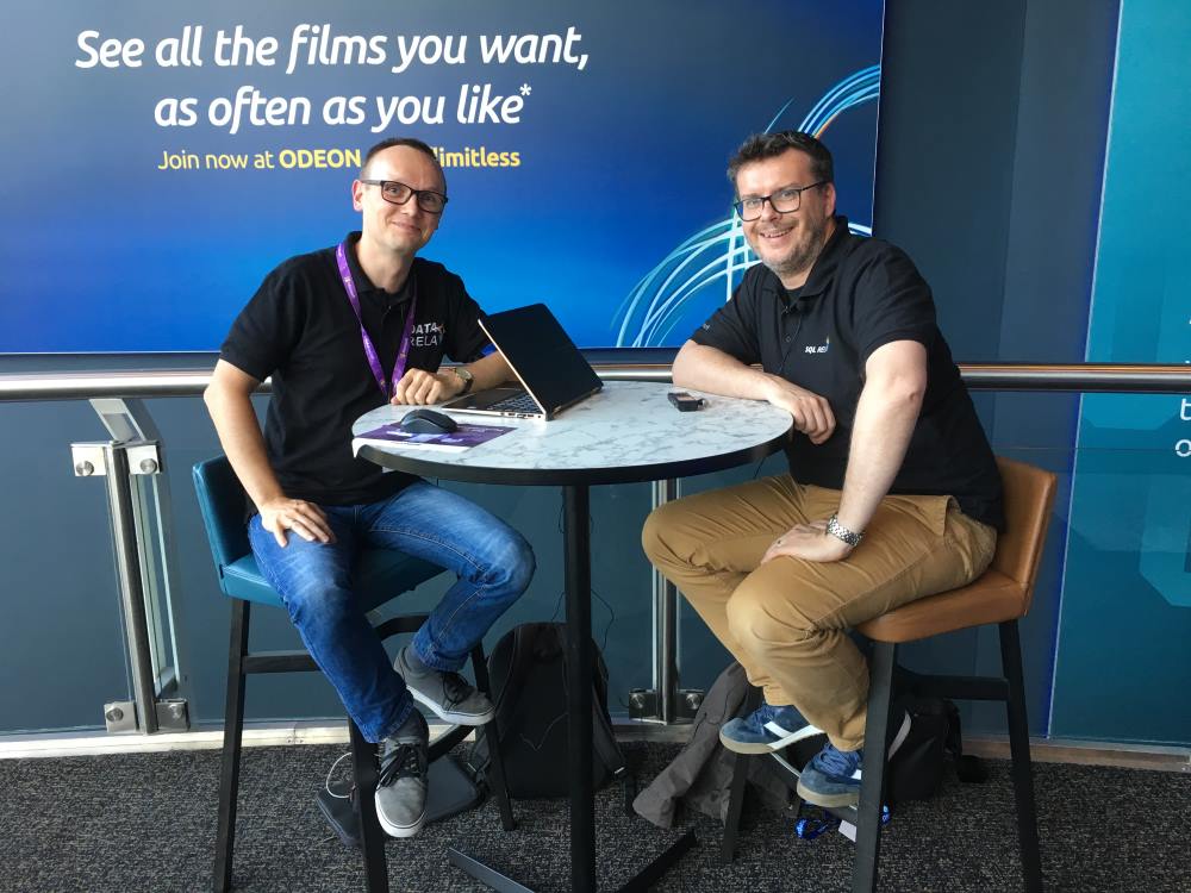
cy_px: 446
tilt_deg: -14.2
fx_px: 998
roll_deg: +1.2
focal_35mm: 29
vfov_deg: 48.2
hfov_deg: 61.7
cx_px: 596
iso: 40
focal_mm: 4.15
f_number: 2.2
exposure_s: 1/33
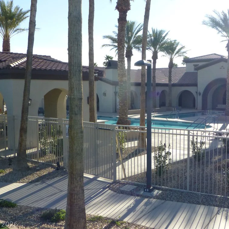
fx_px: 307
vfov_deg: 40.9
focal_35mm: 41
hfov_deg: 40.7
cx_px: 141
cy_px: 112
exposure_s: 1/2000
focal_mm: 6.1
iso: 400
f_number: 3.7
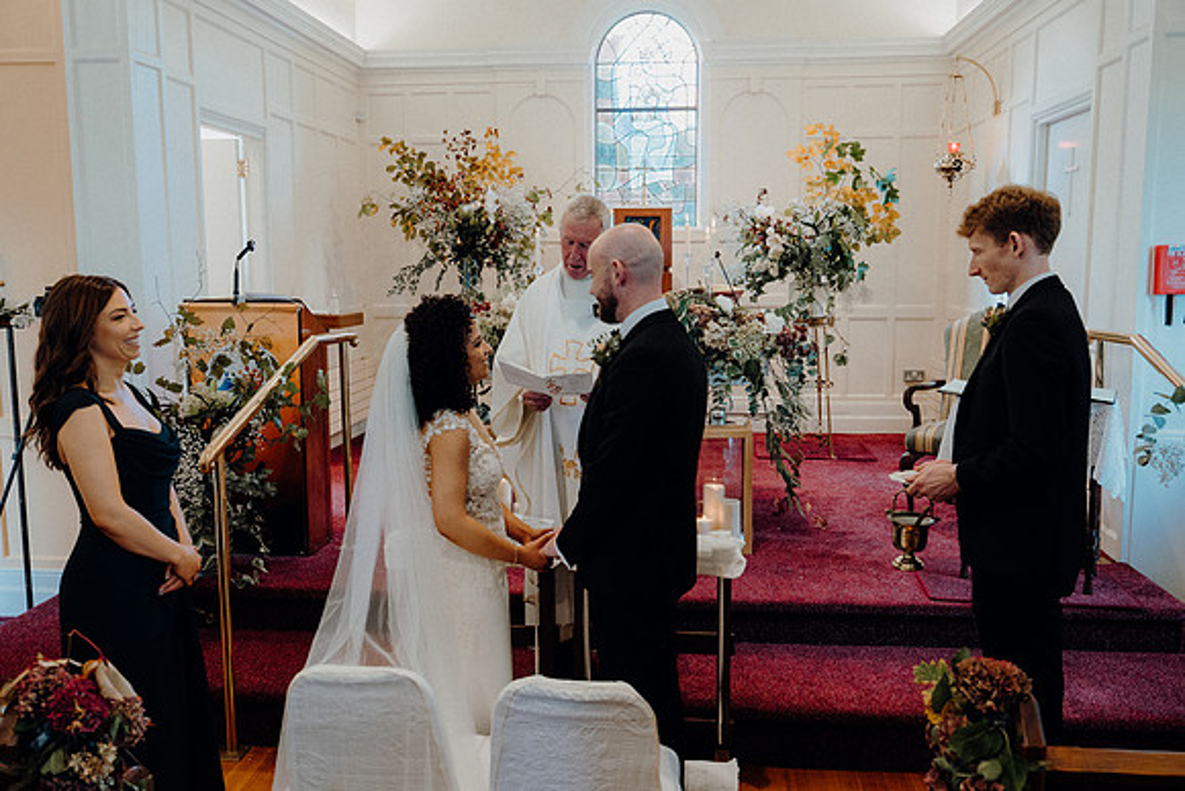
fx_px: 1021
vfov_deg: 42.3
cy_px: 396
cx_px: 592
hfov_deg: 60.3
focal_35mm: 31
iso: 1600
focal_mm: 31
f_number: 3.5
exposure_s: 1/160
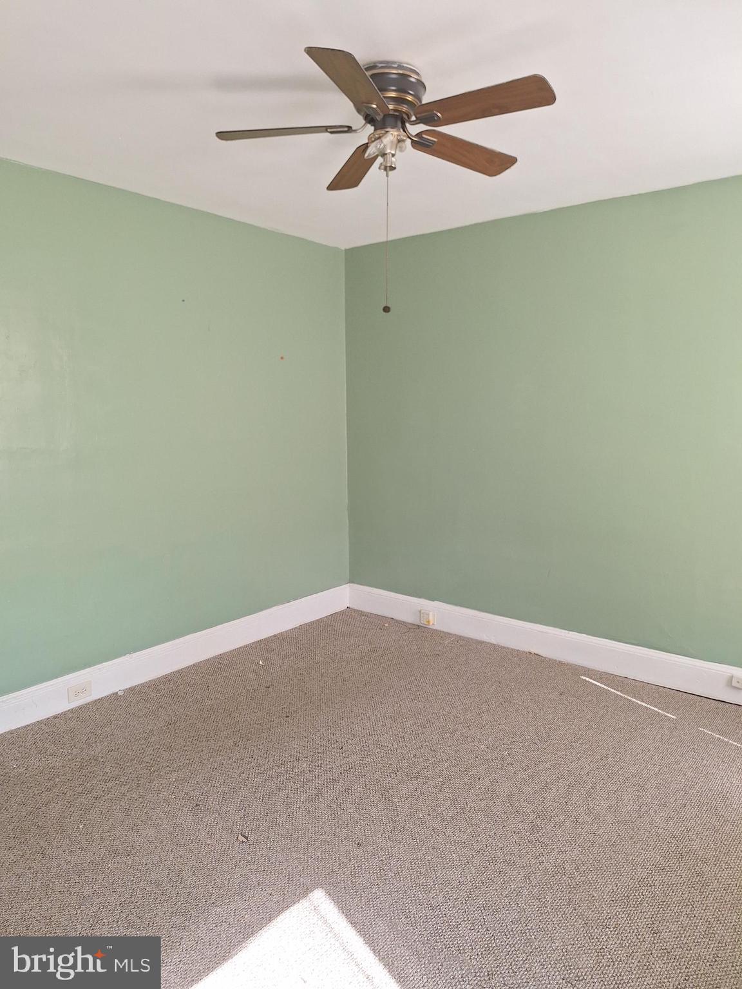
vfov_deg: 73.9
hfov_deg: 58.9
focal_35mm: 23
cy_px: 494
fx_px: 657
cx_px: 371
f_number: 1.8
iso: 40
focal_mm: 5.54
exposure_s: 1/120
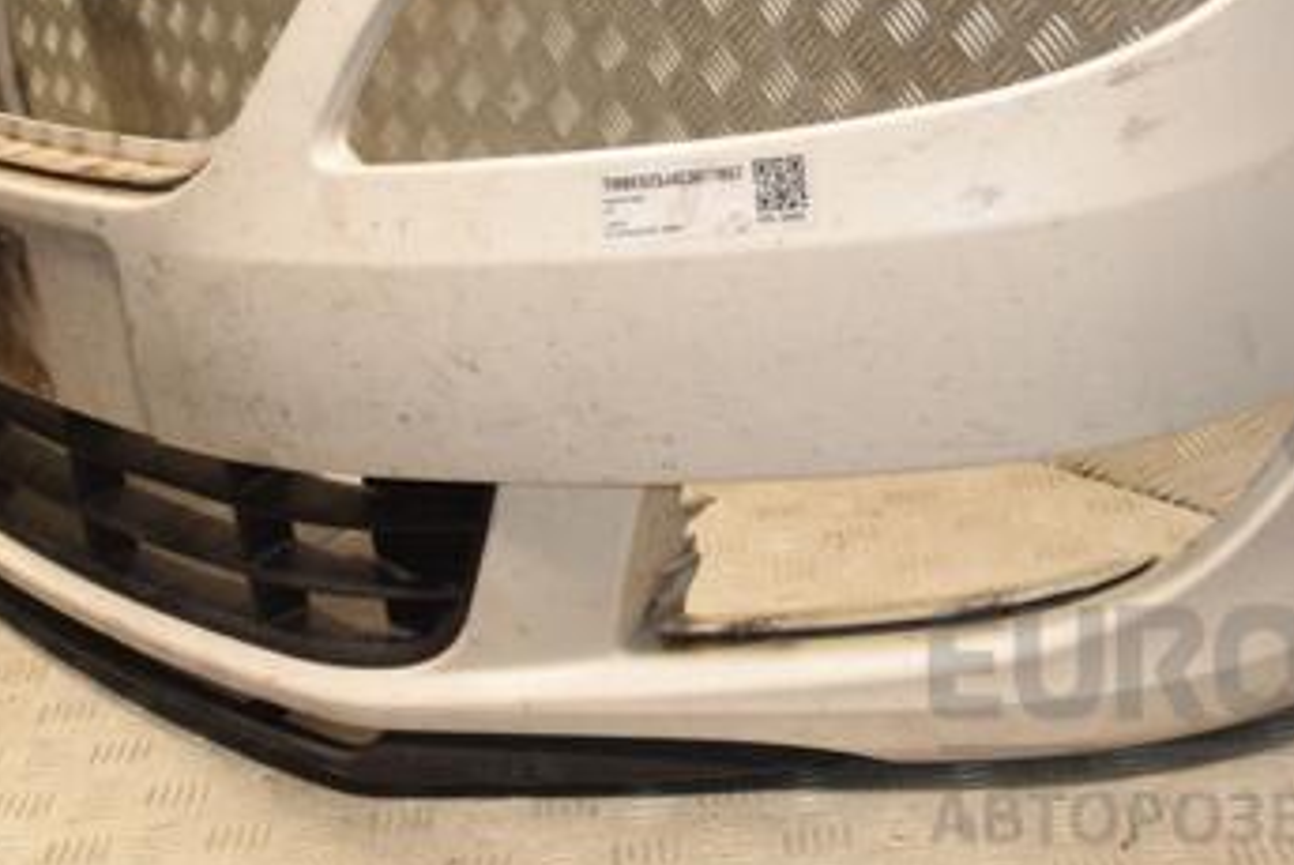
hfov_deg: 35.9
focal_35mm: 55
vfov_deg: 24.3
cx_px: 858
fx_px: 1974
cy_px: 162
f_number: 7.1
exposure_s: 1/200
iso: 800
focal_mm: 21
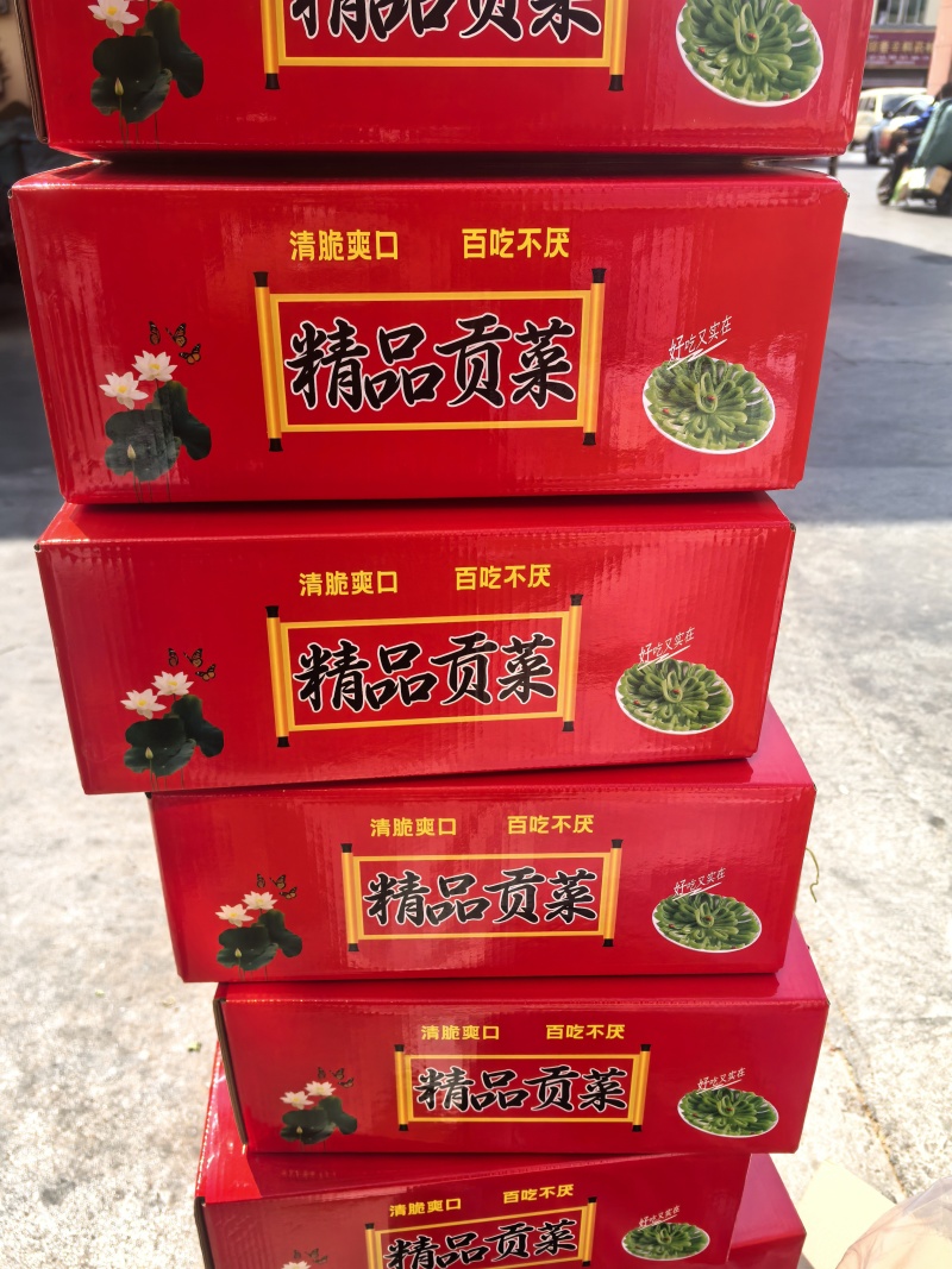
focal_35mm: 27
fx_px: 990
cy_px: 634
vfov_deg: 65.3
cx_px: 476
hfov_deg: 51.3
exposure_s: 1/1577
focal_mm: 5.75
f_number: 2
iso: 50
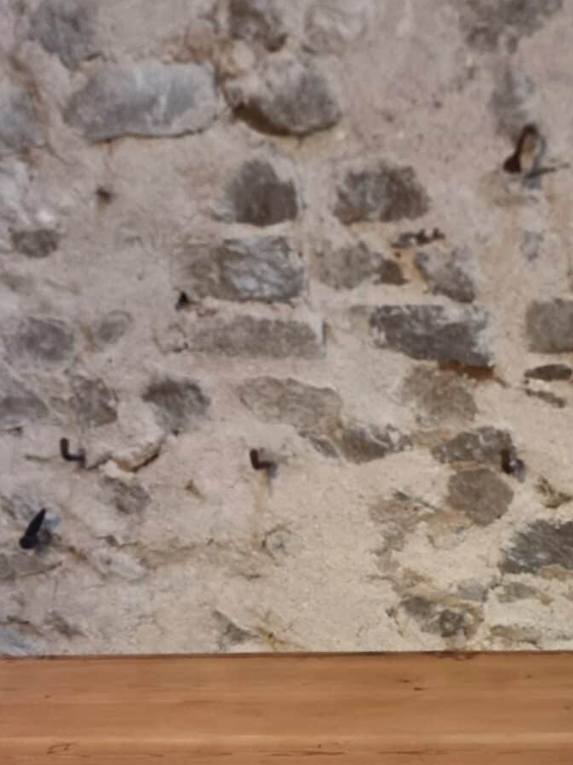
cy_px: 700
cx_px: 451
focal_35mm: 55
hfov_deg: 26.1
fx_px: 1214
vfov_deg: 33.0
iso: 640
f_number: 1.8
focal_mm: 6.7
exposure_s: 1/50
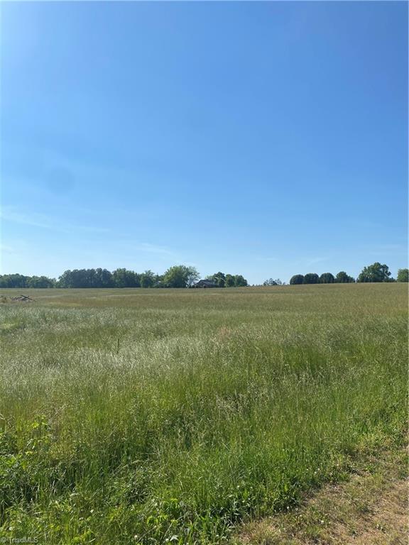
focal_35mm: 26
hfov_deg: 53.1
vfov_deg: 67.3
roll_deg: +0.0
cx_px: 204
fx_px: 410
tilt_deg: +5.5
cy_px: 272
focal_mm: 4.25
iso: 32
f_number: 1.8
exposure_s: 1/5495
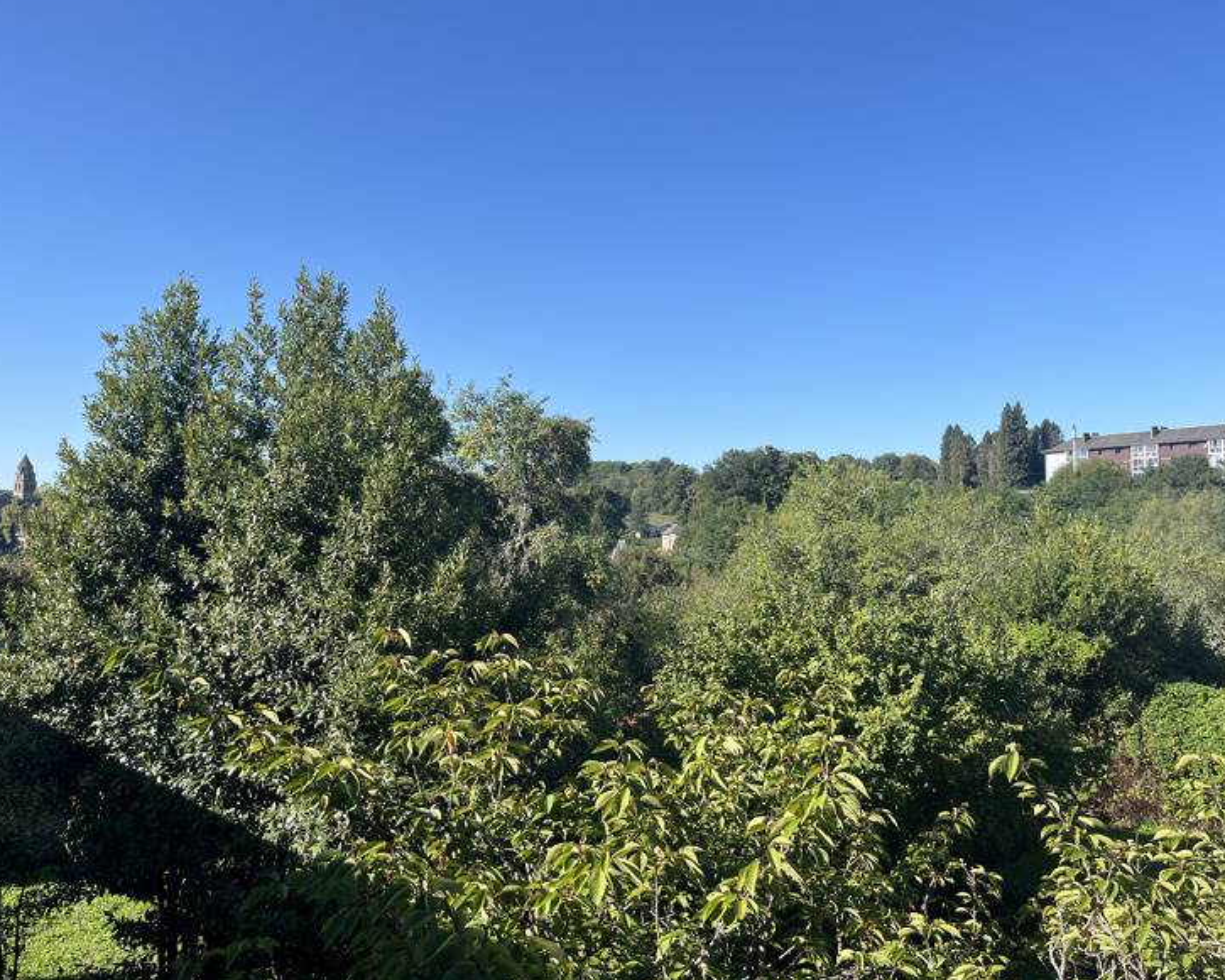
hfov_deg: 62.2
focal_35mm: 28
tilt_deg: +1.9
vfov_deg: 51.5
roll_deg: +0.3
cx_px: 610
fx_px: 1015
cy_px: 480
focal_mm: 5.1
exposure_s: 1/2309
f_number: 1.6
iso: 50
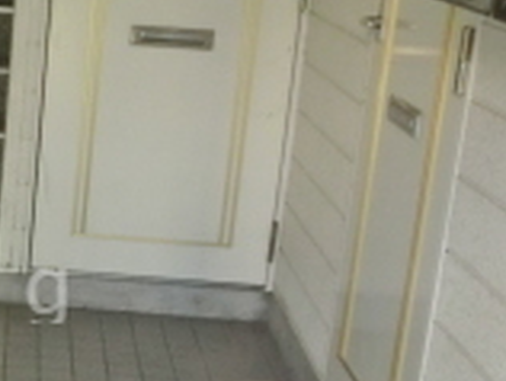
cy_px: 285
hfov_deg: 18.9
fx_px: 1420
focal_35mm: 97
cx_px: -135
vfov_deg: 15.2
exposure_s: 1/60
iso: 400
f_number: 3
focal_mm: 4.24
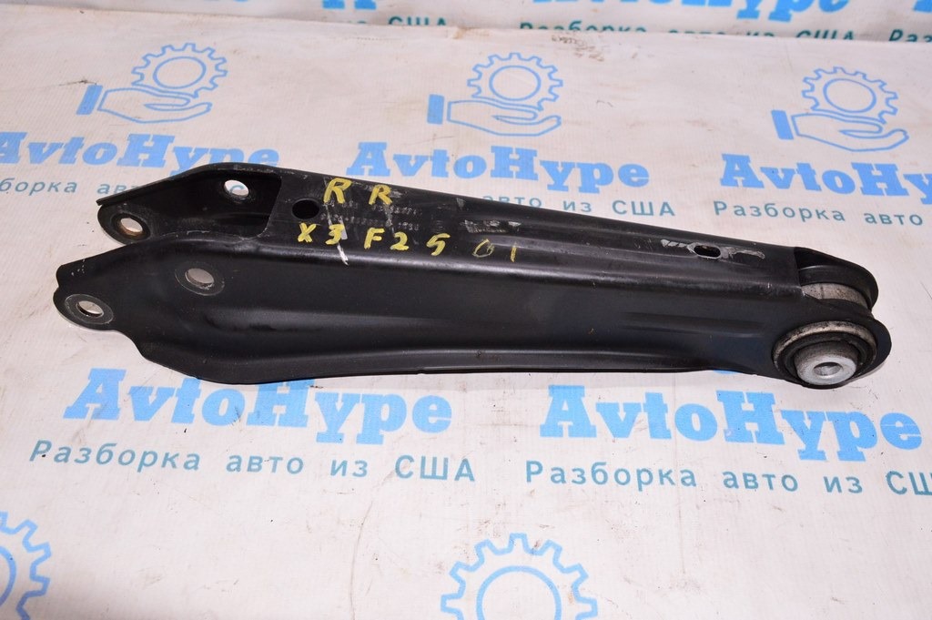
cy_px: 310
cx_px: 466
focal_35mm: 33
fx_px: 854
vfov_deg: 39.9
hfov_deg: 57.3
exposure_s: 1/200
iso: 1600
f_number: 8
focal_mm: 22
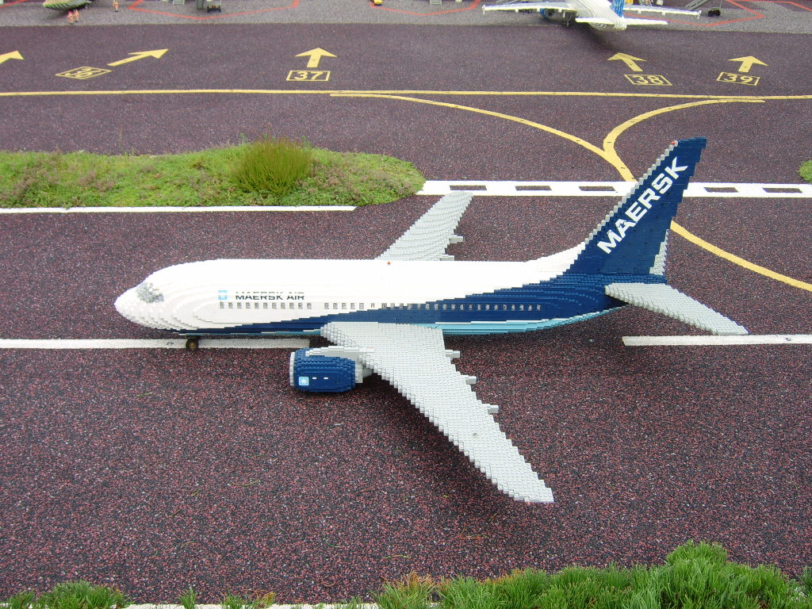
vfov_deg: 45.4
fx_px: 727
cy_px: 304
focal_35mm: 31
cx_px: 406
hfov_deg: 58.4
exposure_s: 1/114
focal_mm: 8.13
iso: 50
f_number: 5.6
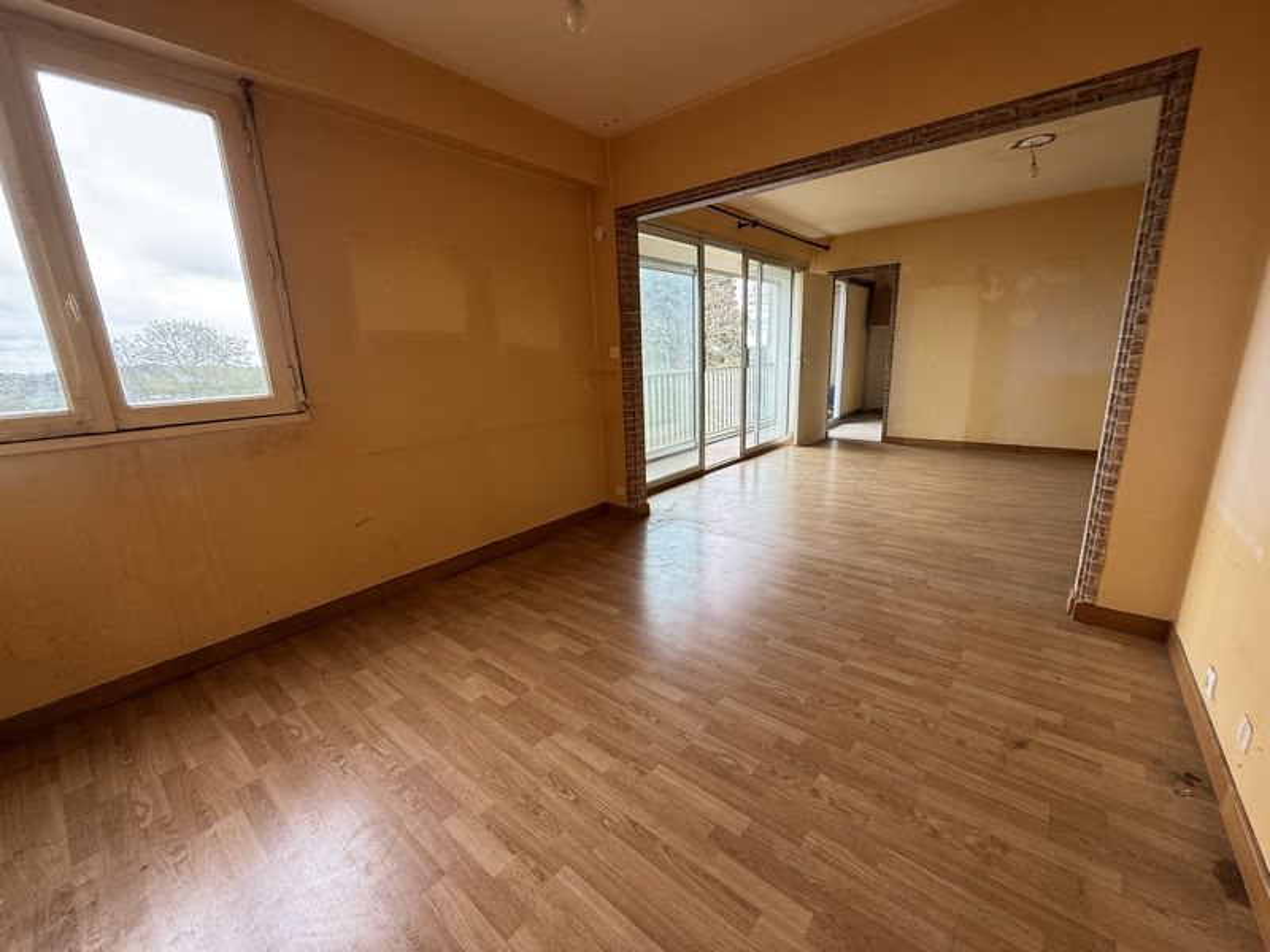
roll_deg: +2.4
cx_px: 635
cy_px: 476
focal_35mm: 14
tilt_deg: -12.9
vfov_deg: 85.7
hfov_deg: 102.1
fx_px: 514
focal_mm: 2.22
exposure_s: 1/99
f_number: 2.2
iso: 64
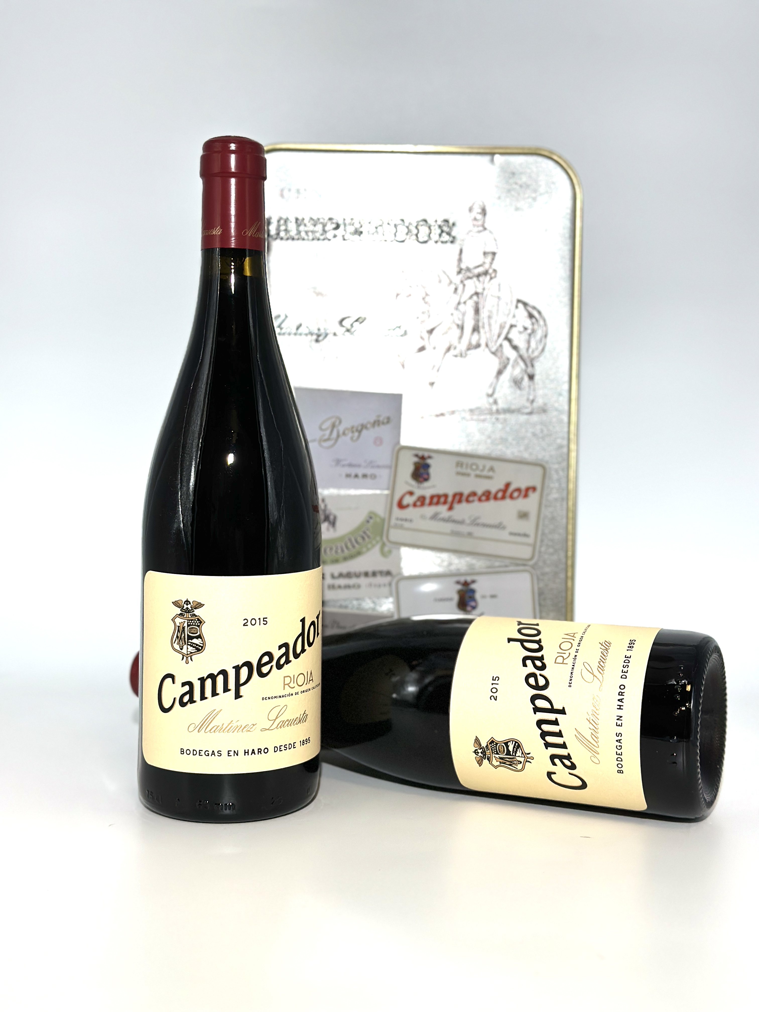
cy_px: 506
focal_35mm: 48
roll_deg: -0.8
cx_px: 380
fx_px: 1403
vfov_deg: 39.7
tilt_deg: -7.0
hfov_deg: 30.3
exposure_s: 1/467
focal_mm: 6.86
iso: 80
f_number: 1.78
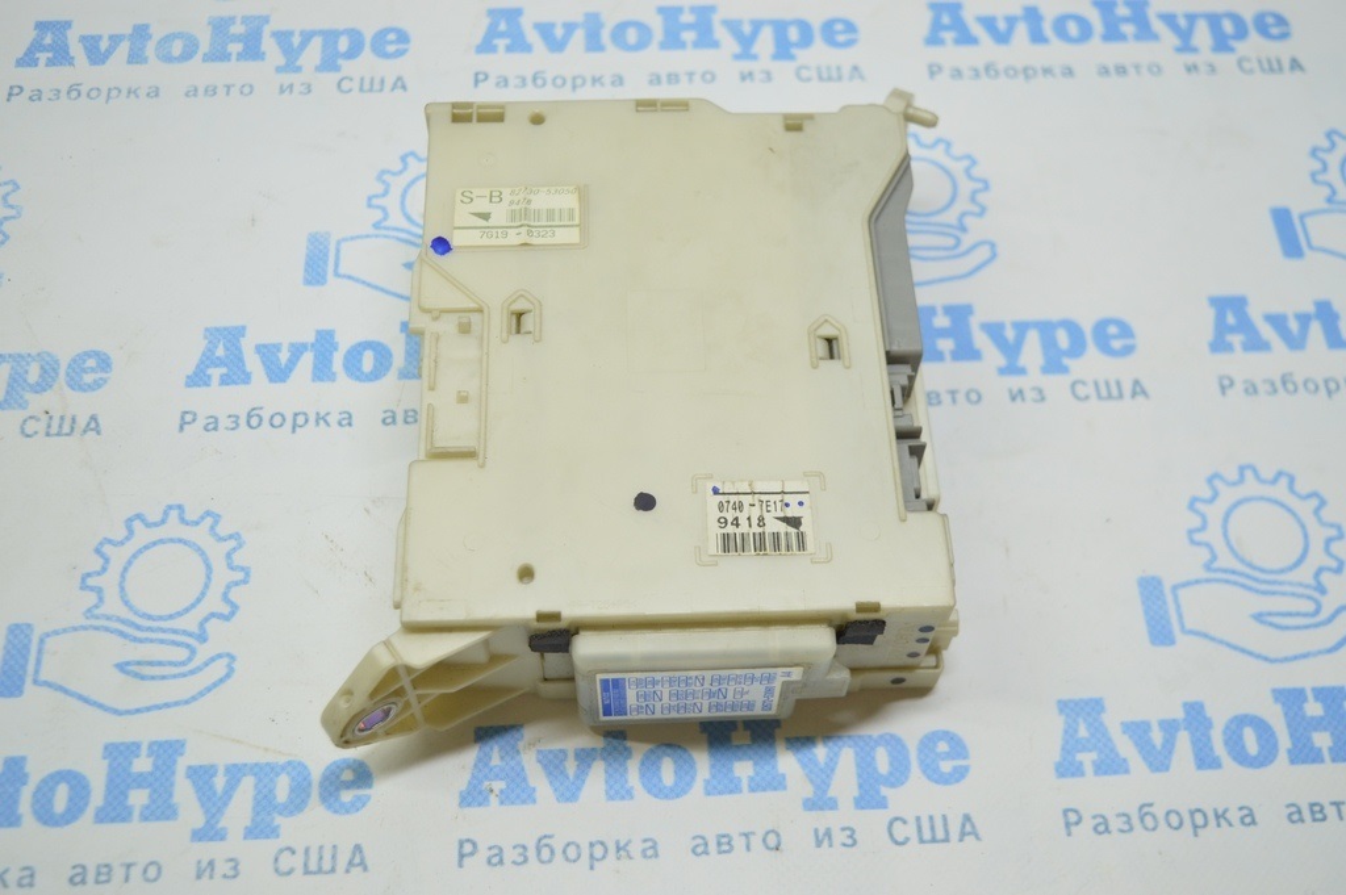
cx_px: 673
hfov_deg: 48.0
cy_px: 448
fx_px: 1513
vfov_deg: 33.0
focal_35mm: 40
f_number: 4
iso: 400
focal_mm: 27
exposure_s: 1/60
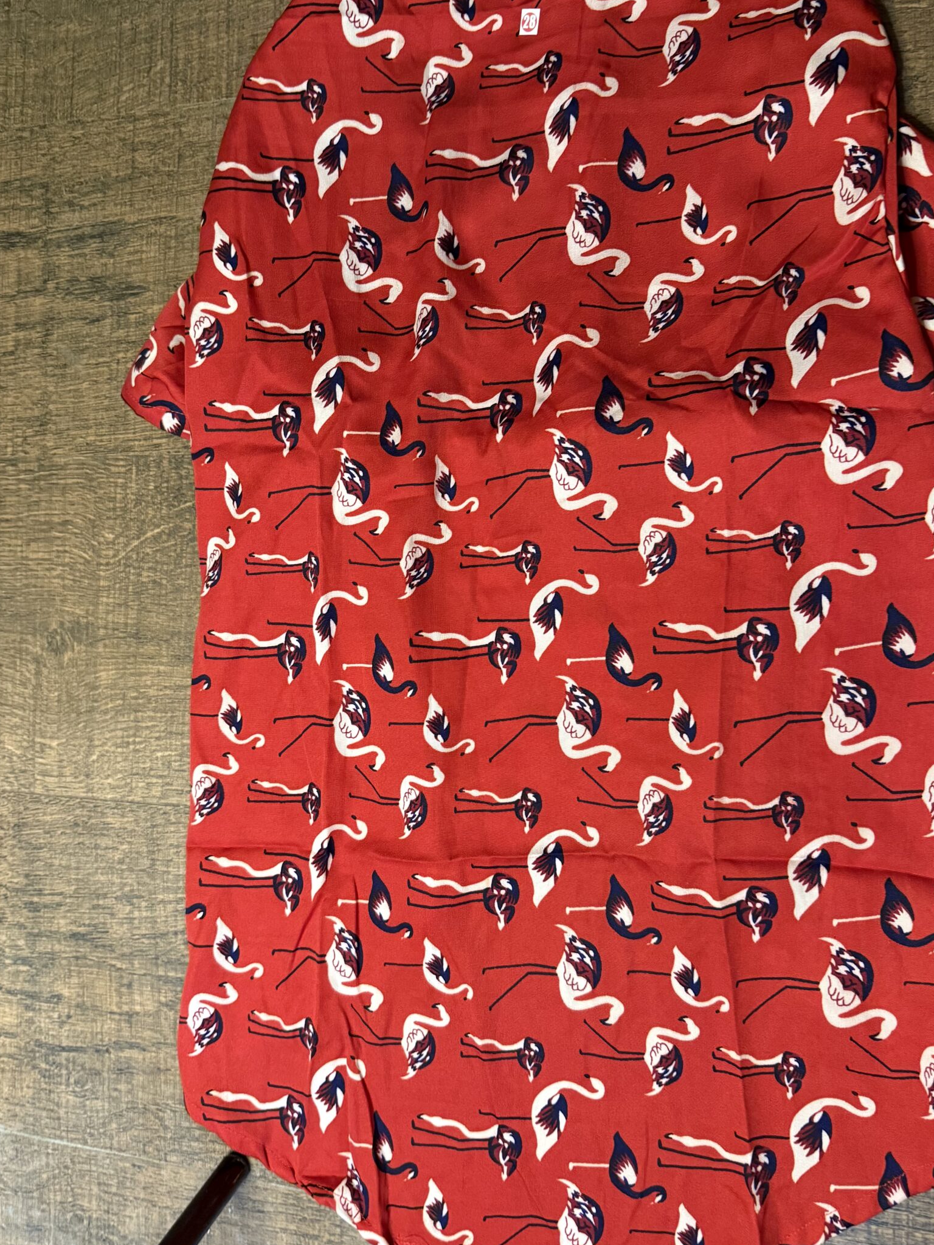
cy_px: 563
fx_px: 1079
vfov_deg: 59.9
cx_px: 482
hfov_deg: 46.8
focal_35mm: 30
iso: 800
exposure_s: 1/50
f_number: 1.78
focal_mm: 6.76
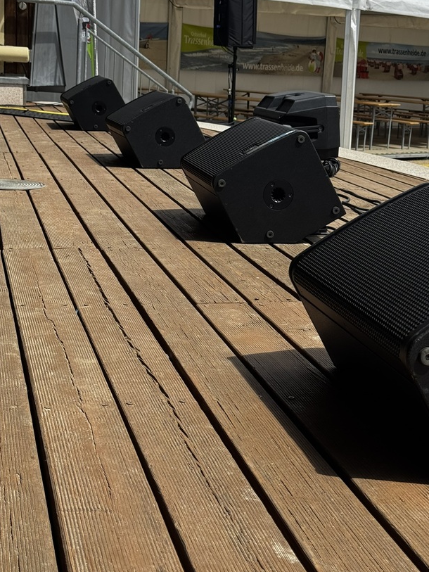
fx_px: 1041
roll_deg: -3.3
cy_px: 202
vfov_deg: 30.5
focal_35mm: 63
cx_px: 278
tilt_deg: -8.0
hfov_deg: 23.2
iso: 64
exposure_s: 1/4310
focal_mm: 6.76
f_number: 1.78
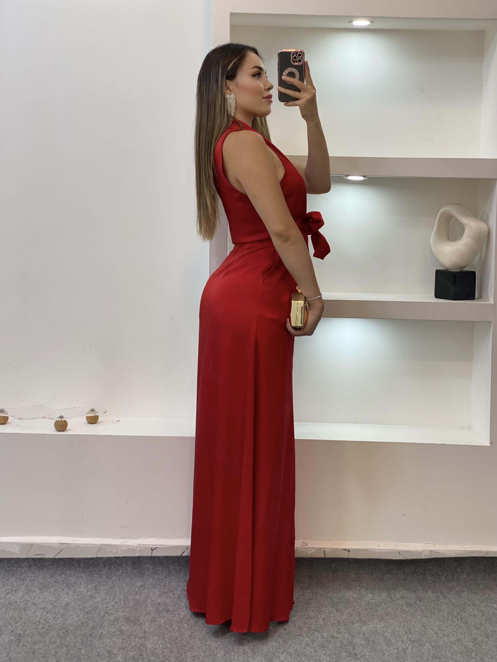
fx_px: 996
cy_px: 331
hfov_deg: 28.0
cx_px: 248
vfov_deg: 36.8
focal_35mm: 52
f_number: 2
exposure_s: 1/100
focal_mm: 6
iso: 80
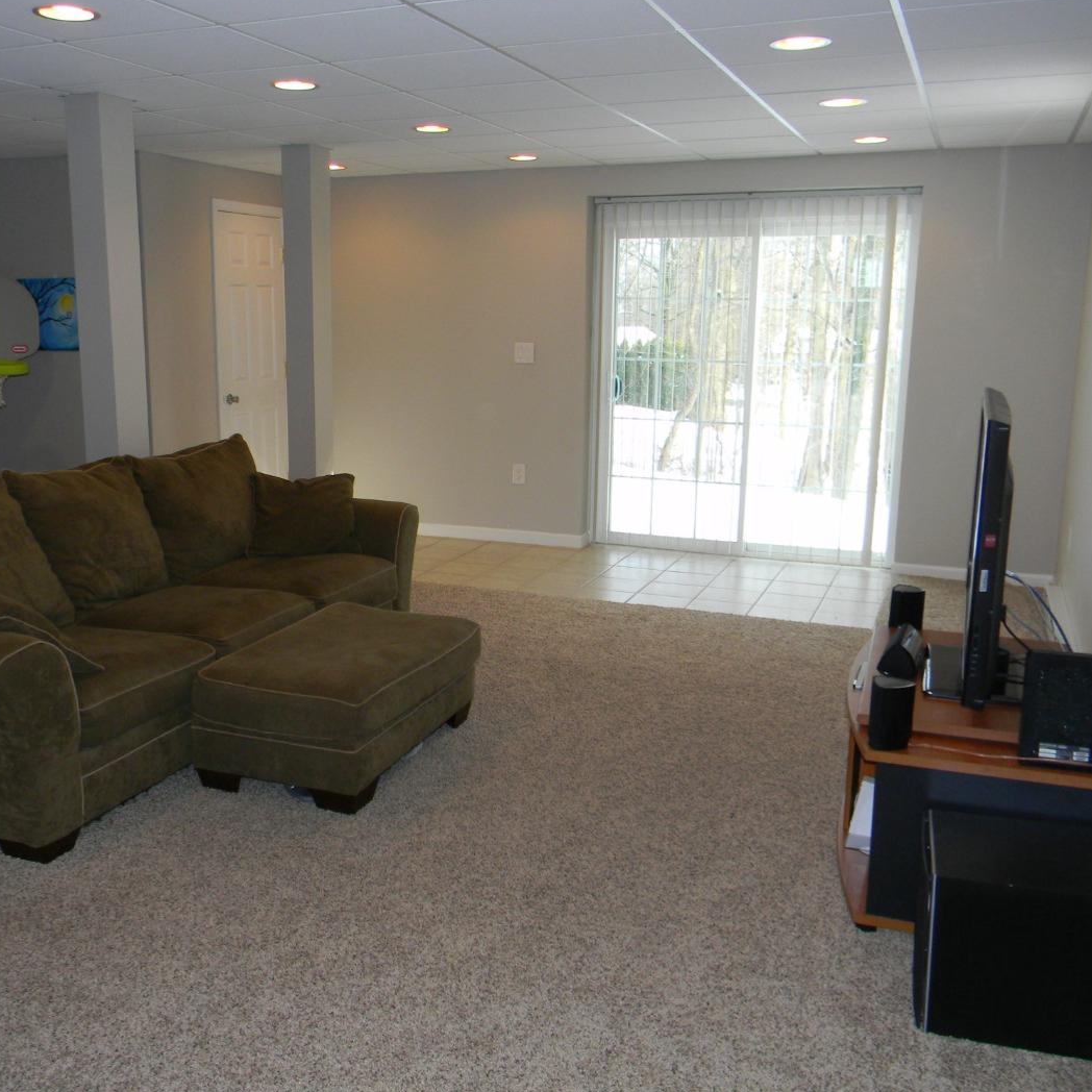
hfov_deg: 48.3
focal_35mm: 34
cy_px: 532
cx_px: 457
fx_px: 1213
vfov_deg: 48.4
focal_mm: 5
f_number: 3.5
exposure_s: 1/51.4
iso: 112
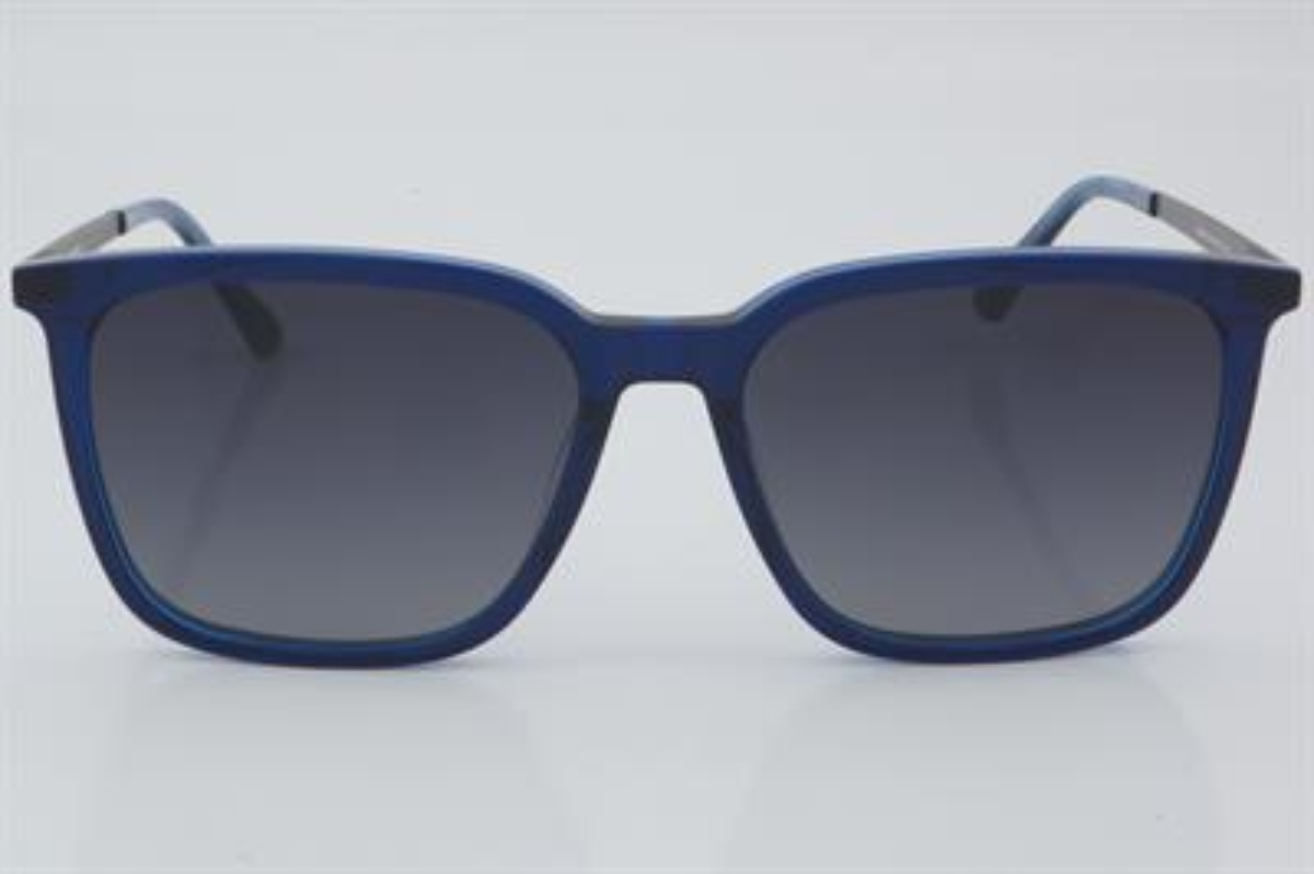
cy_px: 437
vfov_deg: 16.5
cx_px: 657
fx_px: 3009
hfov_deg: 24.6
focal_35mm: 82
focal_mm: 55
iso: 100
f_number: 32
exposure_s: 1/3
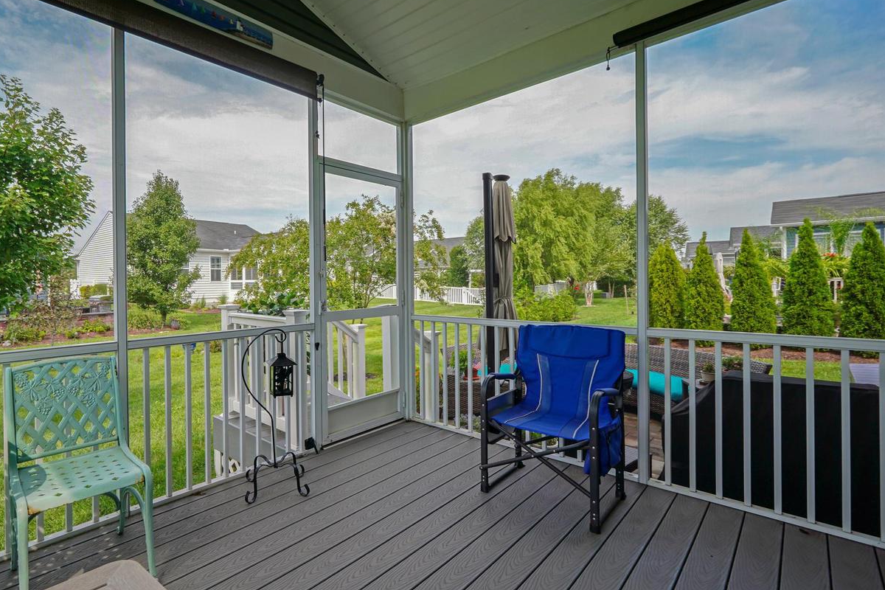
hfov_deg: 89.2
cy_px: 284
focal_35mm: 18
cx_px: 369
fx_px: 442
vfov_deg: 67.4
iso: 125
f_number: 5.6
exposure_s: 1/125
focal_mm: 10
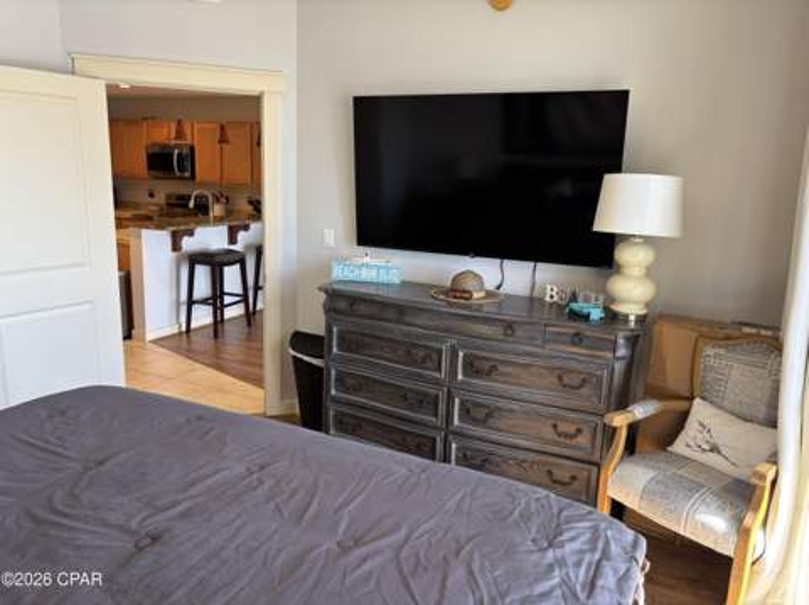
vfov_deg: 53.0
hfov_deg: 67.4
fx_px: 607
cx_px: 404
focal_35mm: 26
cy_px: 302
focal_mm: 5.96
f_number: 1.6
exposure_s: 1/60
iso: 64
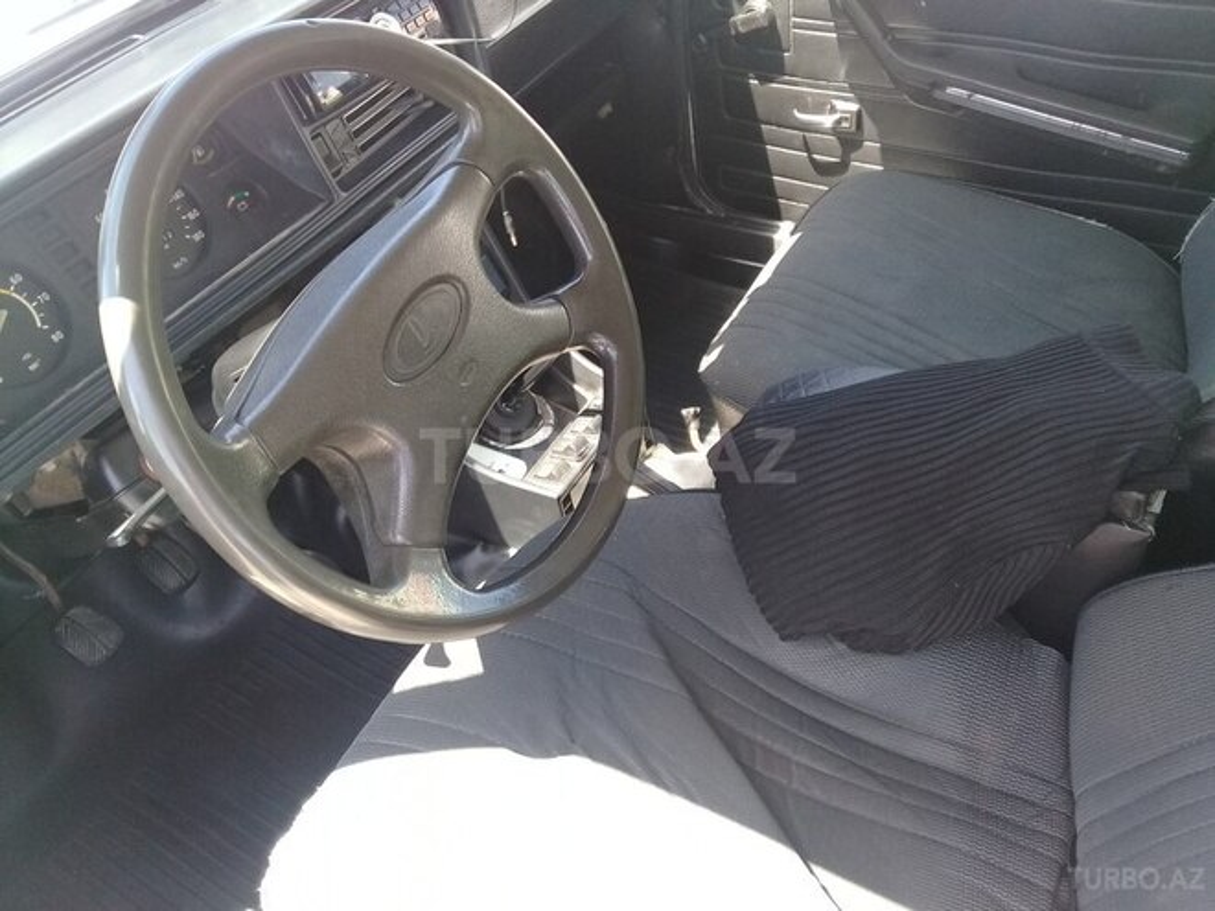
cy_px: 456
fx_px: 1088
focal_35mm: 31
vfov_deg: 45.4
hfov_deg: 58.4
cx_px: 608
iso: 50
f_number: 2.2
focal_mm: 3.3
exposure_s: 1/50
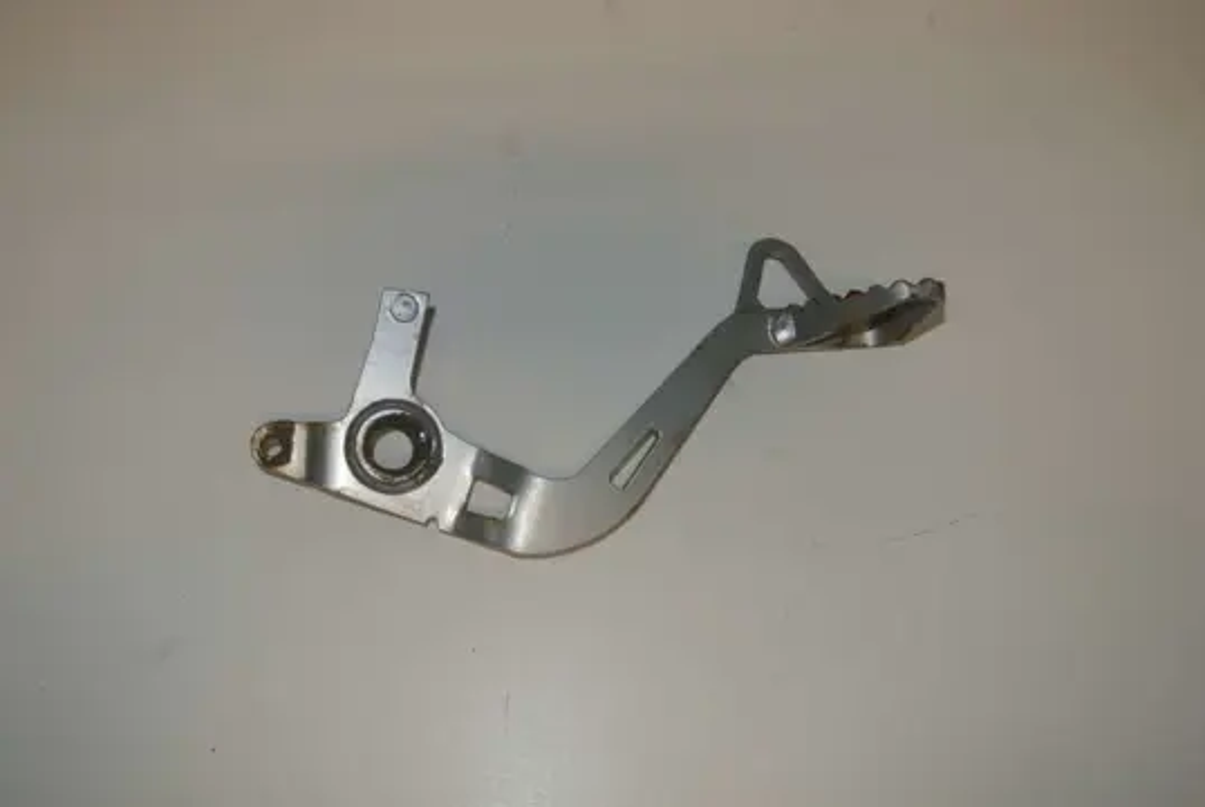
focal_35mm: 31
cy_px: 404
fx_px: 1039
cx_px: 602
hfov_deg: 60.2
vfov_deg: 42.4
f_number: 3.8
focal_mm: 11.8
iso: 200
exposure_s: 1/60
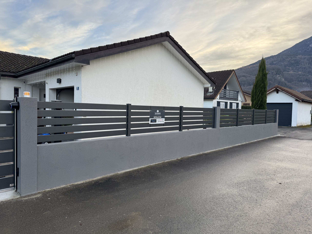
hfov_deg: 71.6
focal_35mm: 24
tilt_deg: -1.8
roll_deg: -1.1
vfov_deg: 56.8
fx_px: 216
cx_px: 156
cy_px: 117
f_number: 1.78
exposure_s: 1/175
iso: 64
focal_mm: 6.76
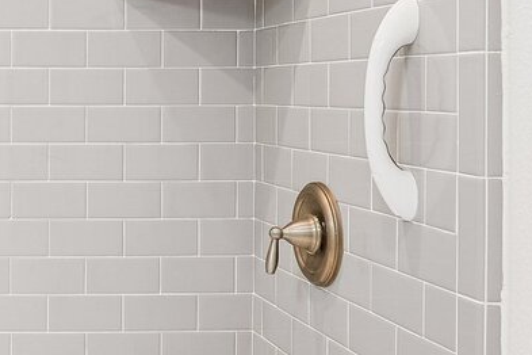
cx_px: -87
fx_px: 975
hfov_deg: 27.3
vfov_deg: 20.5
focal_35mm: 66
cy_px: 89
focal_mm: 16
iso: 400
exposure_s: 1/15
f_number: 8
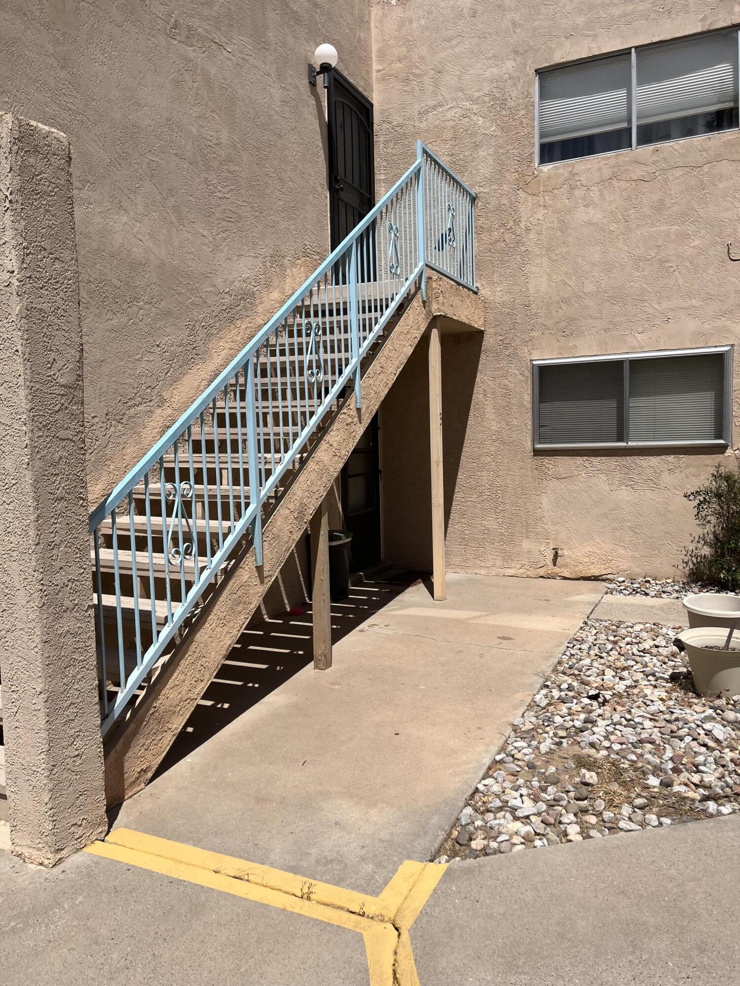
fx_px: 741
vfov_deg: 67.3
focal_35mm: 26
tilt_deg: -4.2
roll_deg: +0.2
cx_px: 370
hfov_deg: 53.1
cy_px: 493
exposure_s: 1/6494
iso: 50
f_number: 1.6
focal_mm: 5.1
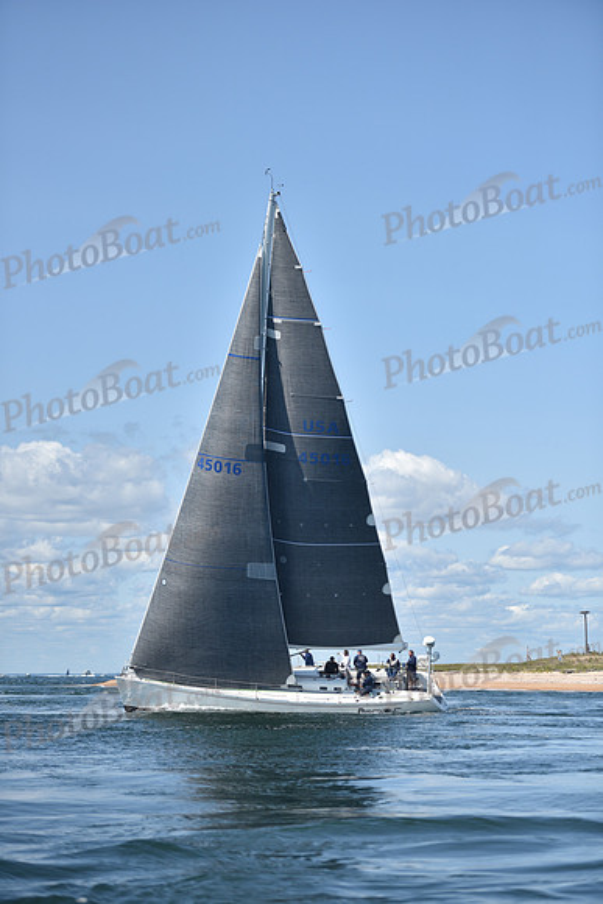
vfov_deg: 21.5
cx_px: 302
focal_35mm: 95
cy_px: 452
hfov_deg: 14.4
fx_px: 2385
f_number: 2.8
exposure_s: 1/6400
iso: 250
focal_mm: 95
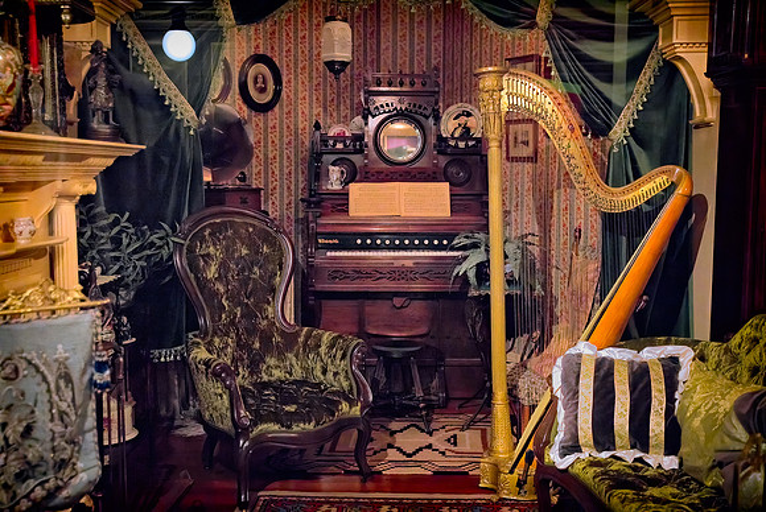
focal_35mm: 38
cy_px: 256
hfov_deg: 50.6
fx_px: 809
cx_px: 383
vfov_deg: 35.1
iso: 12800
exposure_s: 1/100
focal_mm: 38
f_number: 3.2
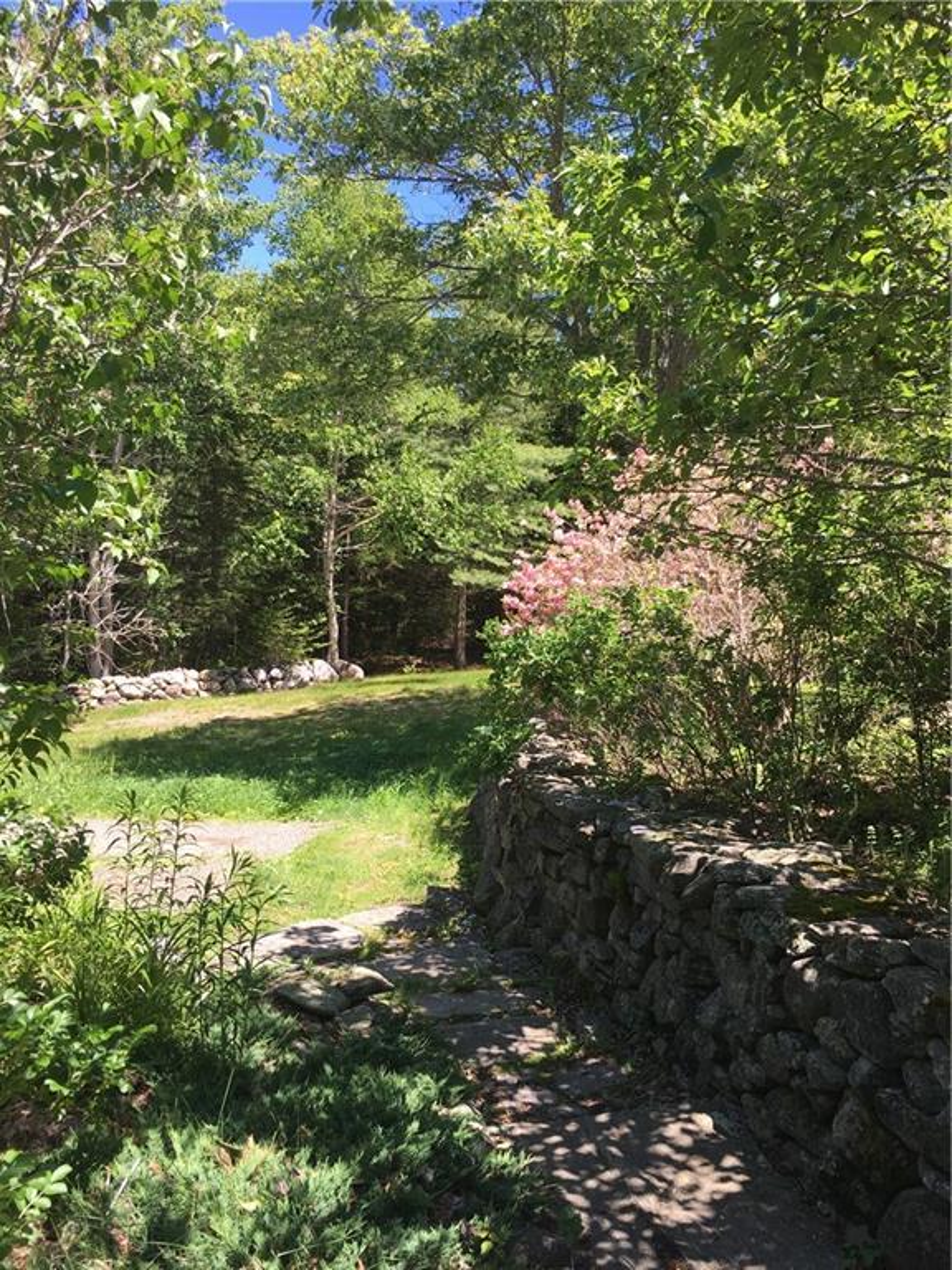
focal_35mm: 29
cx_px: 476
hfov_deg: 48.2
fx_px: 1063
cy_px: 635
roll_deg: -3.4
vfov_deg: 61.7
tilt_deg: -4.3
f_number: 2.2
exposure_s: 1/420
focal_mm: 4.15
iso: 25
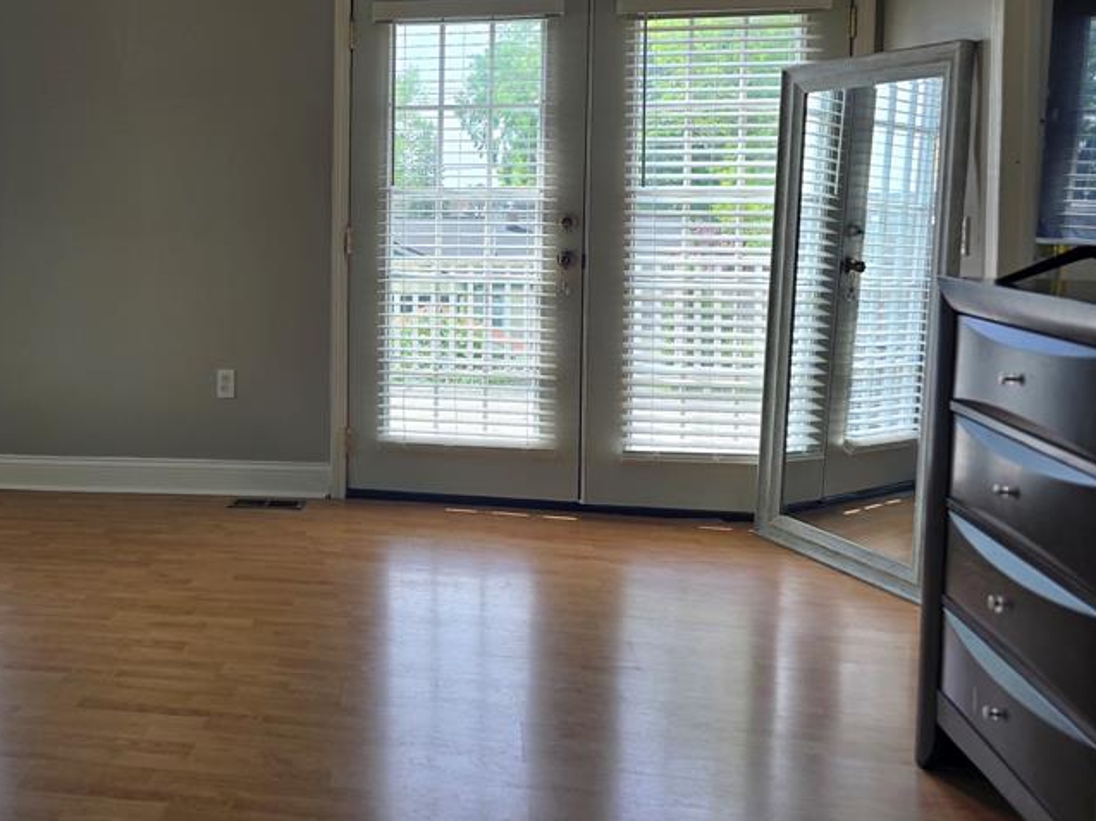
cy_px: 274
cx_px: 251
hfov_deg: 47.9
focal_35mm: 37
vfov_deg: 38.2
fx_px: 1171
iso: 12
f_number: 1.7
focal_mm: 6.3
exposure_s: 1/120
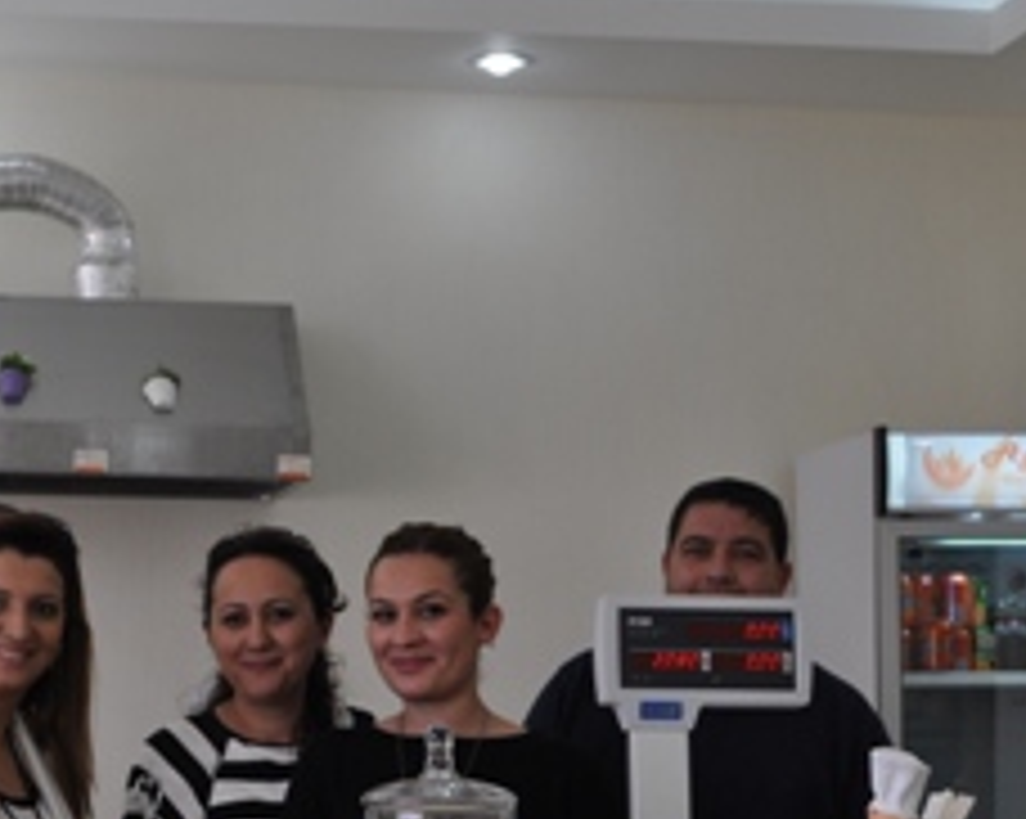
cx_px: 248
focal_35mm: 72
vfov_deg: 21.0
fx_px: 2184
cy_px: 621
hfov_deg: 26.1
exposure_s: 1/125
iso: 320
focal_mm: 26
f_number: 5.6
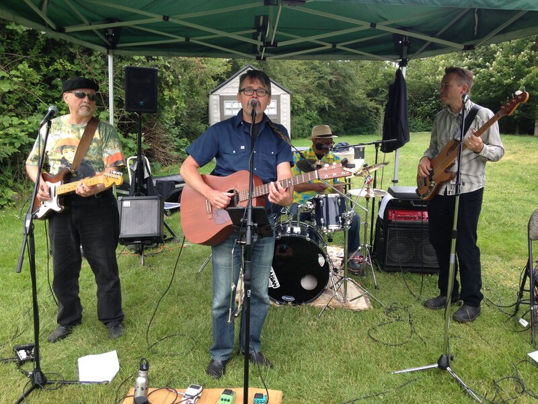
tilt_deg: -11.1
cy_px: 202
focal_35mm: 33
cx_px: 269
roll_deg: -1.0
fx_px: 513
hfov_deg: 55.4
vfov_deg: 42.9
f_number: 2.4
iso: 50
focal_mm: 4.12
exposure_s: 1/225
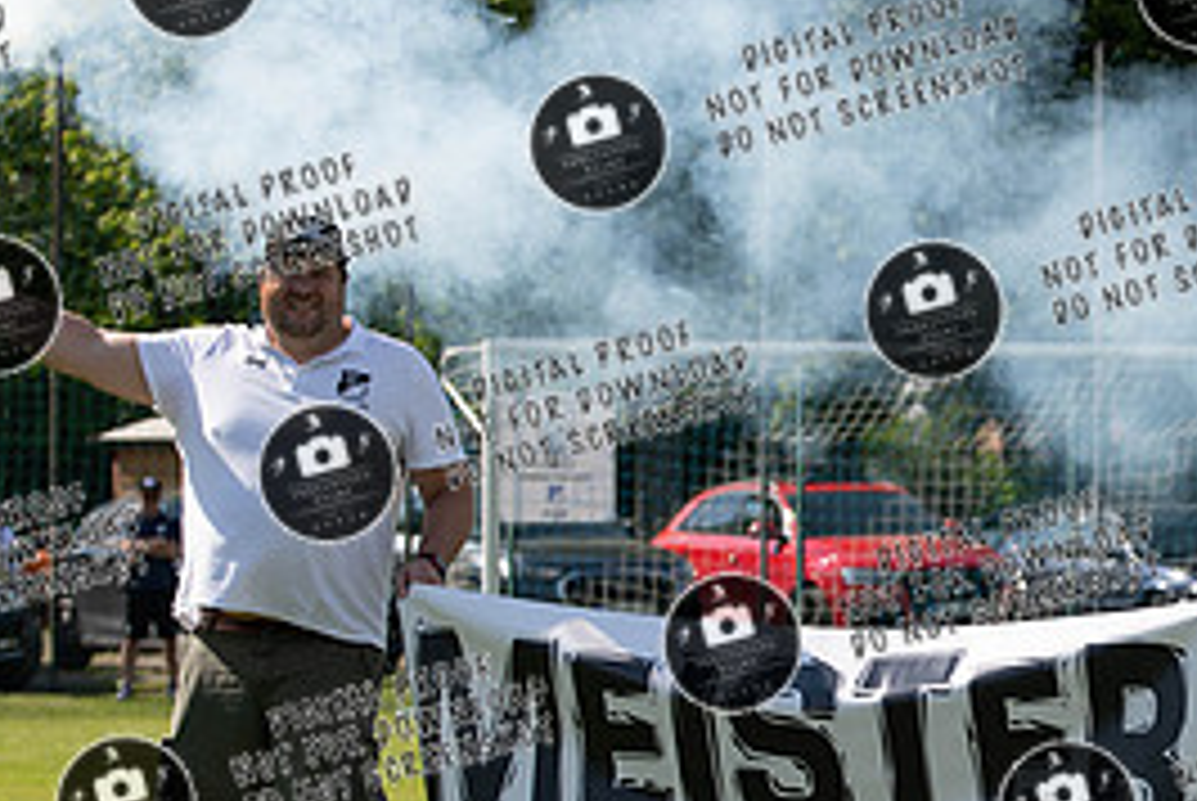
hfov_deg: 11.6
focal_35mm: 175
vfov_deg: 7.9
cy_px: 507
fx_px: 5825
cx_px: 1210
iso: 140
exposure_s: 1/1600
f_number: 3.5
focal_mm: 70
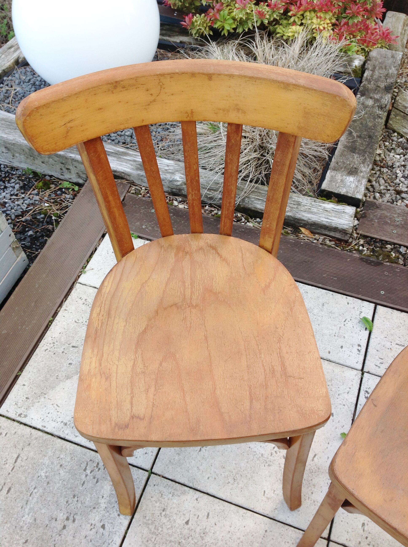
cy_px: 274
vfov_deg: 52.7
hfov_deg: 40.6
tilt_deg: -55.7
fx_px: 551
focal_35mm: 35
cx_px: 204
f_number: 2.4
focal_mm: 4.28
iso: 50
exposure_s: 1/151
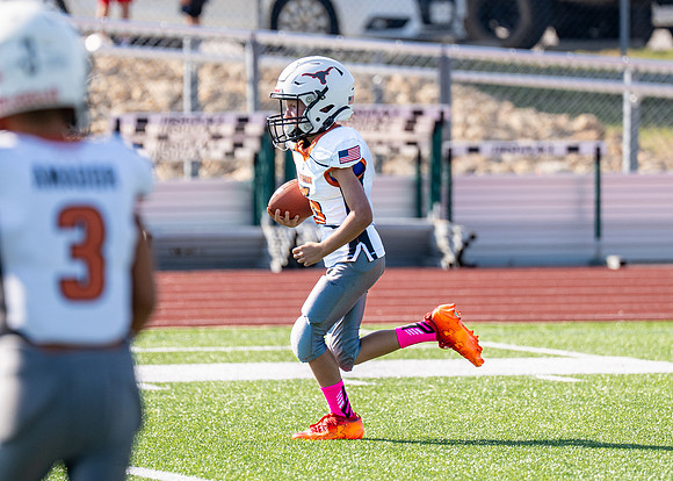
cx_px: 367
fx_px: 8143
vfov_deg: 3.4
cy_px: 179
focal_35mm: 426
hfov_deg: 4.7
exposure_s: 1/2000
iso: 100
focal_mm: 200
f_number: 2.8
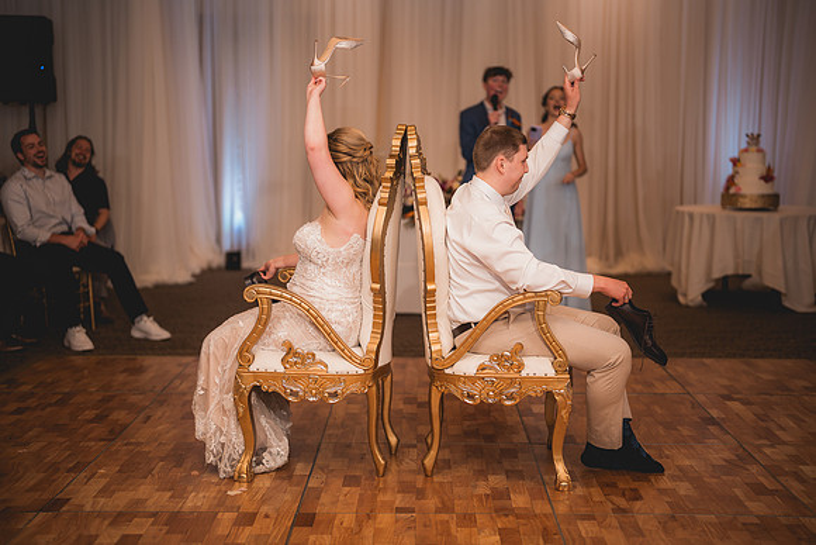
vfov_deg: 27.0
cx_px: 408
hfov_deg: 39.6
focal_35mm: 50
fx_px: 1134
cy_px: 272
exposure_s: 1/250
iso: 80
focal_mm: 50
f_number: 1.2
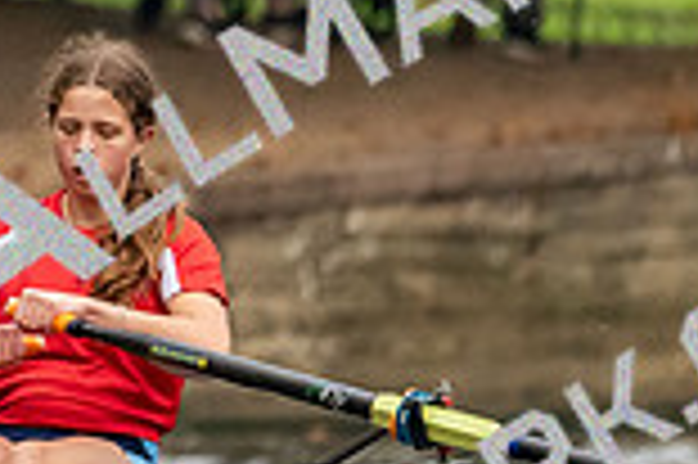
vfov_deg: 0.6
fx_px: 43346
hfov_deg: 0.9
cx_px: -455
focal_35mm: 2238
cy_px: -59
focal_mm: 400
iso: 2500
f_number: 4.5
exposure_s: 1/2500
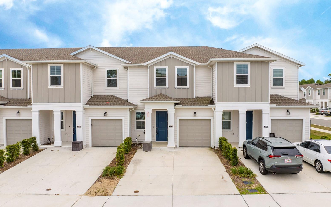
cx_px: 167
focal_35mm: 26
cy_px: 108
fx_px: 235
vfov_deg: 47.6
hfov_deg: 70.4
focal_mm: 12.29
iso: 160
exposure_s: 1/2500
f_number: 2.8
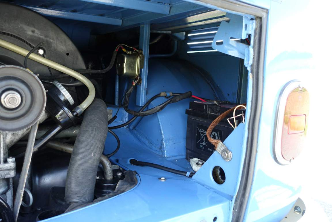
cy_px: 111
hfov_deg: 57.2
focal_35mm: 33
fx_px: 304
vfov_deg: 40.0
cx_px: 166
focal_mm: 12.2
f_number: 2.8
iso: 125
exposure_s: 1/60
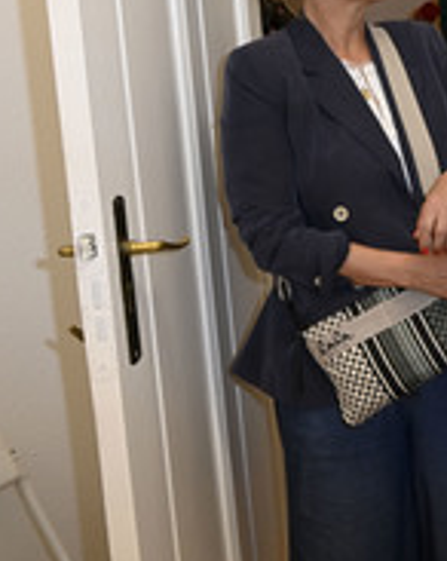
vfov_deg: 27.8
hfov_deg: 19.9
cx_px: 654
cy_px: 123
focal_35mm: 67
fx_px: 1110
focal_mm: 29
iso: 2500
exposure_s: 1/125
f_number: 5.6
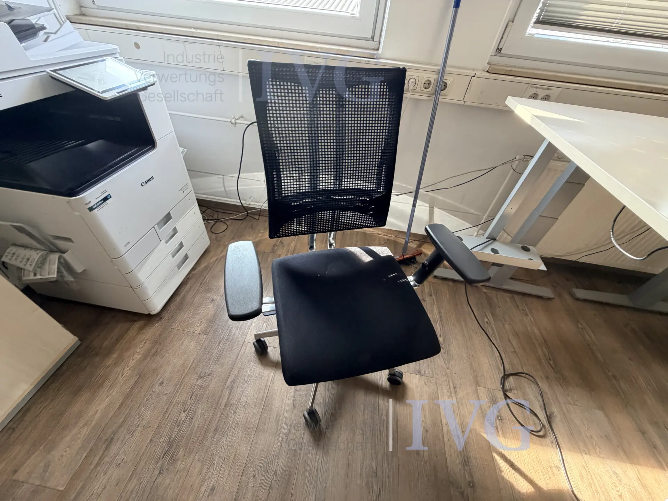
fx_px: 270
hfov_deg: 102.1
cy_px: 250
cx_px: 334
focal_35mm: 14
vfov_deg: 85.7
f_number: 2.2
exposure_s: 1/121
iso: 250
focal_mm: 2.22
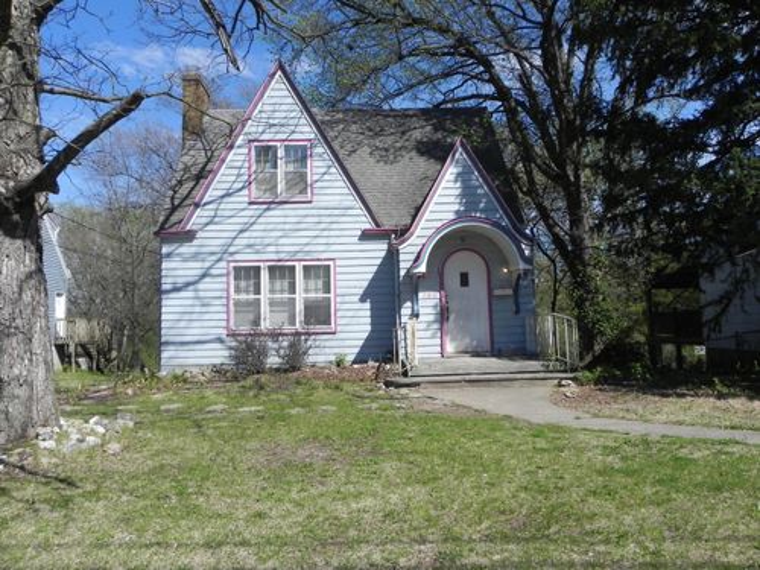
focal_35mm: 26
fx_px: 571
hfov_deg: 67.3
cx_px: 380
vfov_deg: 53.1
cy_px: 285
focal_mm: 4.6
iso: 160
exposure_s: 1/412
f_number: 7.1
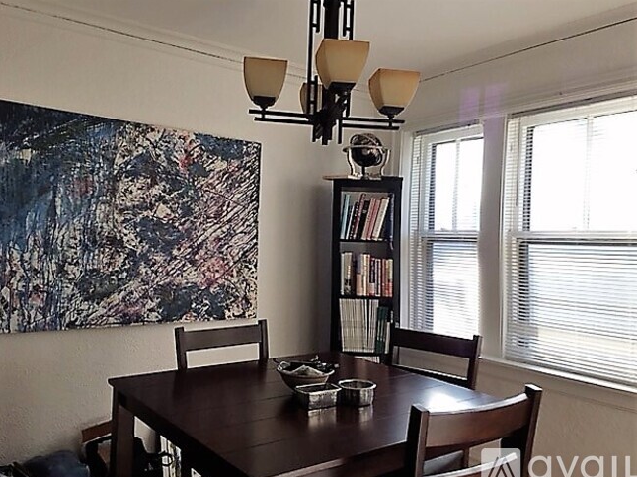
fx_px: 552
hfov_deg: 60.0
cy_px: 241
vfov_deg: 46.8
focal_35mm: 30
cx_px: 312
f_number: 2.2
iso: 32
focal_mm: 4.15
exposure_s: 1/196
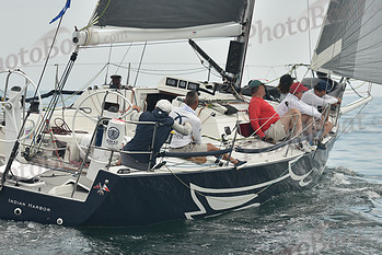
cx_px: 185
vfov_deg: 7.1
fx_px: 2049
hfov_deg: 10.7
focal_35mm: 193
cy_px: 91
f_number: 5.6
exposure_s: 1/640
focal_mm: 116
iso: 250
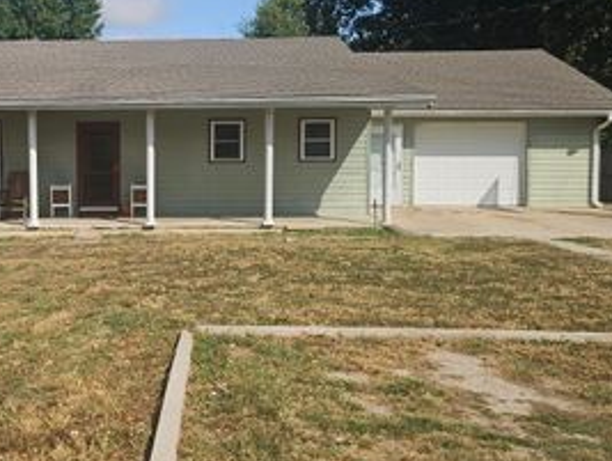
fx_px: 761
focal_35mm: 43
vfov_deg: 33.6
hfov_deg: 42.1
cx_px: 133
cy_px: 182
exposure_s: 1/2271
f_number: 1.8
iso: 25
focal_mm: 5.4
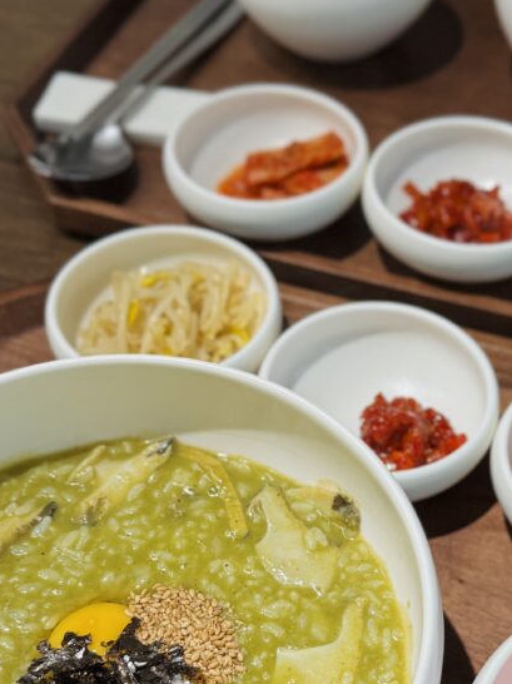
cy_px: 447
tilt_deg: -54.0
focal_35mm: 45
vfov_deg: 41.6
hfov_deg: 31.7
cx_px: 366
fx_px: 888
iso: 64
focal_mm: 6.76
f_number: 1.78
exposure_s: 1/120
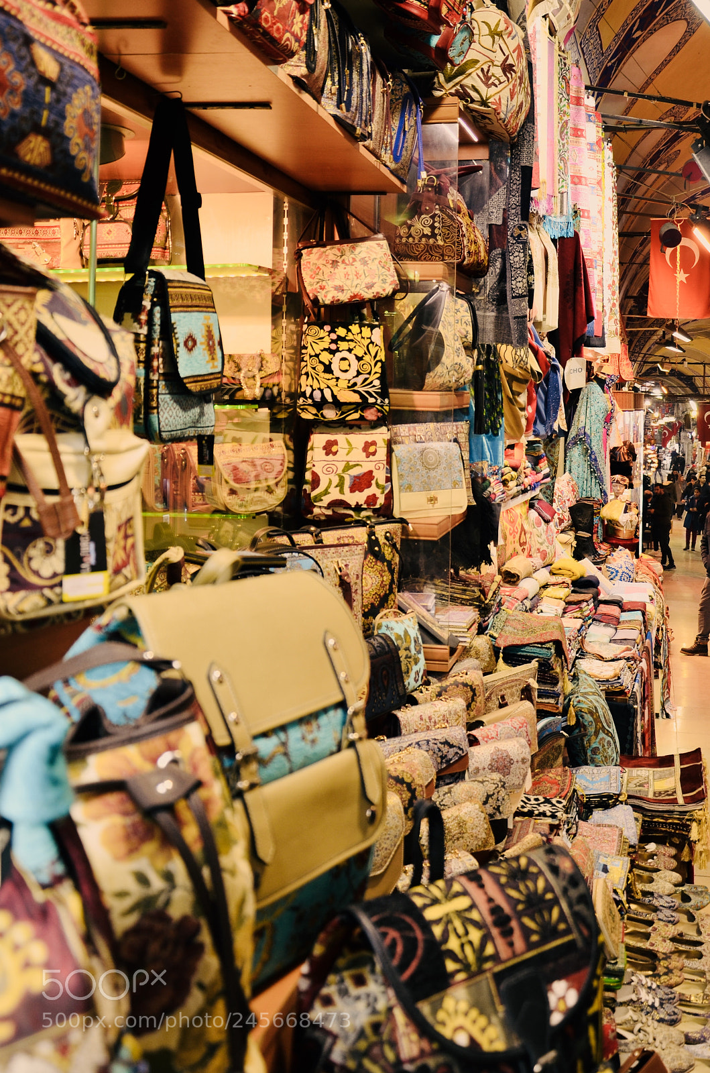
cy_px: 536
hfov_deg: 41.5
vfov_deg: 59.6
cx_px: 355
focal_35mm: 32
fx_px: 936
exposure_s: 1/30
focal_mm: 21
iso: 200
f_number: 4.5
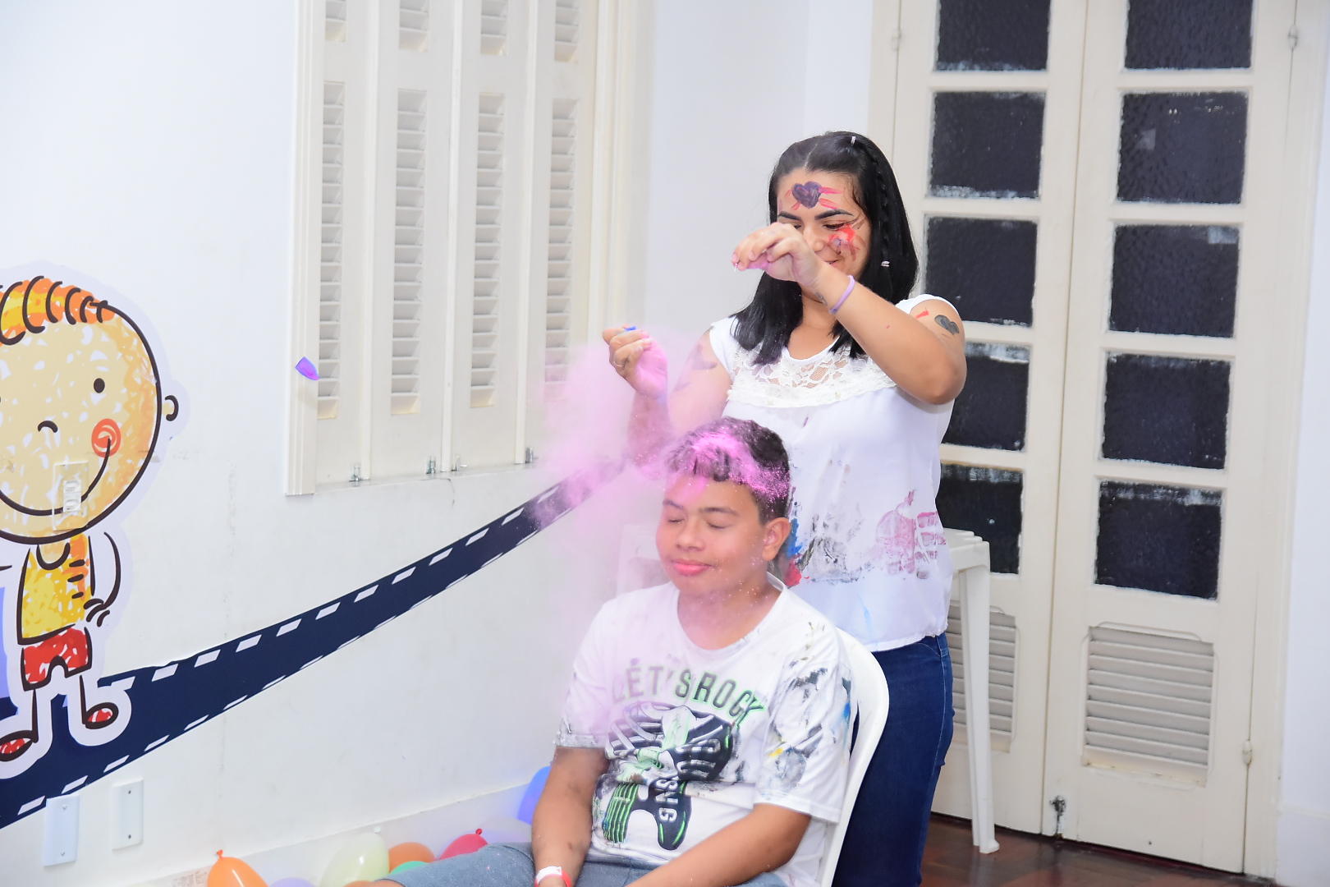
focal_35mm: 75
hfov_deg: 27.0
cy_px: 444
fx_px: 2771
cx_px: 665
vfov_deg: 18.2
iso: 1600
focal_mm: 50
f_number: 3.2
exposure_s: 1/160
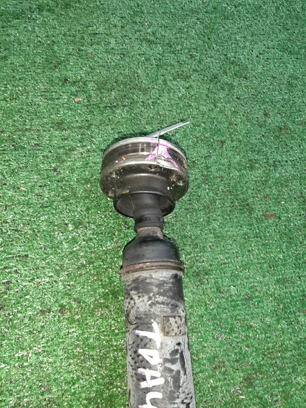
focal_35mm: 26
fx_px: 306
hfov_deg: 53.1
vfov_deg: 67.3
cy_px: 204
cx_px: 153
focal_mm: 3.93
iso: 210
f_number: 1.7
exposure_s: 1/50
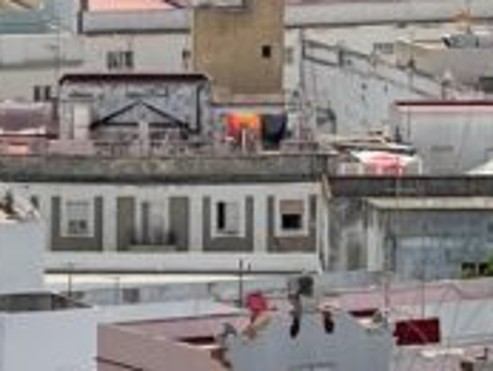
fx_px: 5387
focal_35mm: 378
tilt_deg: -2.1
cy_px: -265
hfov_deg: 5.2
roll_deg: -0.5
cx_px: 348
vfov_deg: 3.9
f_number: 2.2
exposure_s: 1/3215
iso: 20
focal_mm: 7.5
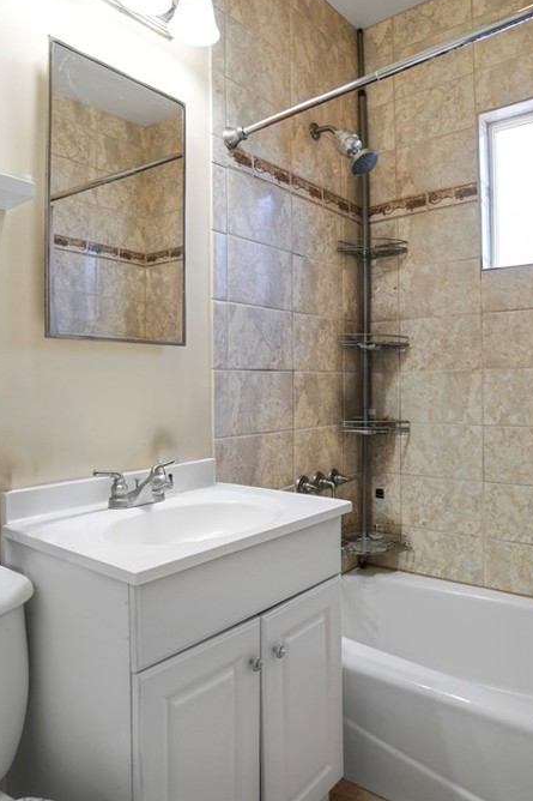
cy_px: 395
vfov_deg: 76.1
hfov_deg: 55.1
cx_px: 280
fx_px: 511
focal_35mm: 23
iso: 125
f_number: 4
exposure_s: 1/30
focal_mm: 10
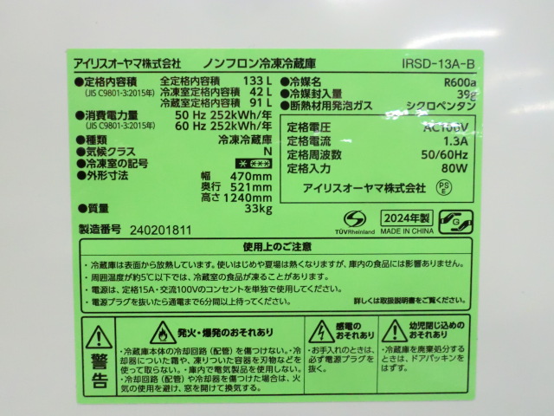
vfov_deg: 44.2
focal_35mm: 32
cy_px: 208
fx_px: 512
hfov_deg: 56.8
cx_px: 277
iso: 800
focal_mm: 5.8
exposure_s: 1/50
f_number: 3.5
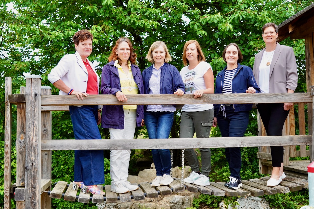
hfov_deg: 45.4
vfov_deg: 31.2
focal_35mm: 43
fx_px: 375
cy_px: 104
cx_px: 157
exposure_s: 1/160
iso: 1250
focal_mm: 43
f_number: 7.1
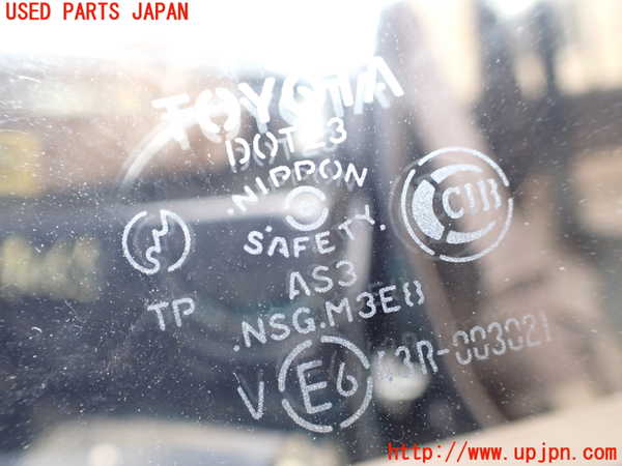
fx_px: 539
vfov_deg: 46.8
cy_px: 233
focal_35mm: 30
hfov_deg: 60.0
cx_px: 311
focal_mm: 5.4
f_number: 2.3
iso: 320
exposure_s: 1/125
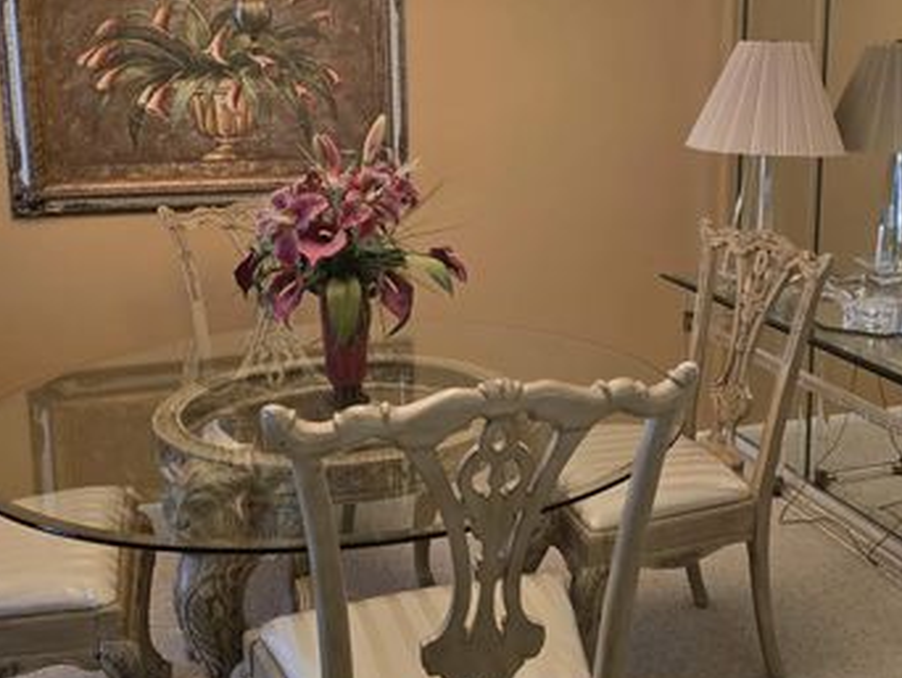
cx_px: 570
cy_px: 251
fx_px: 1121
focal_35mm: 43
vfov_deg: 33.5
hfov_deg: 43.4
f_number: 1.7
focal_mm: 6.3
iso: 80
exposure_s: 1/120
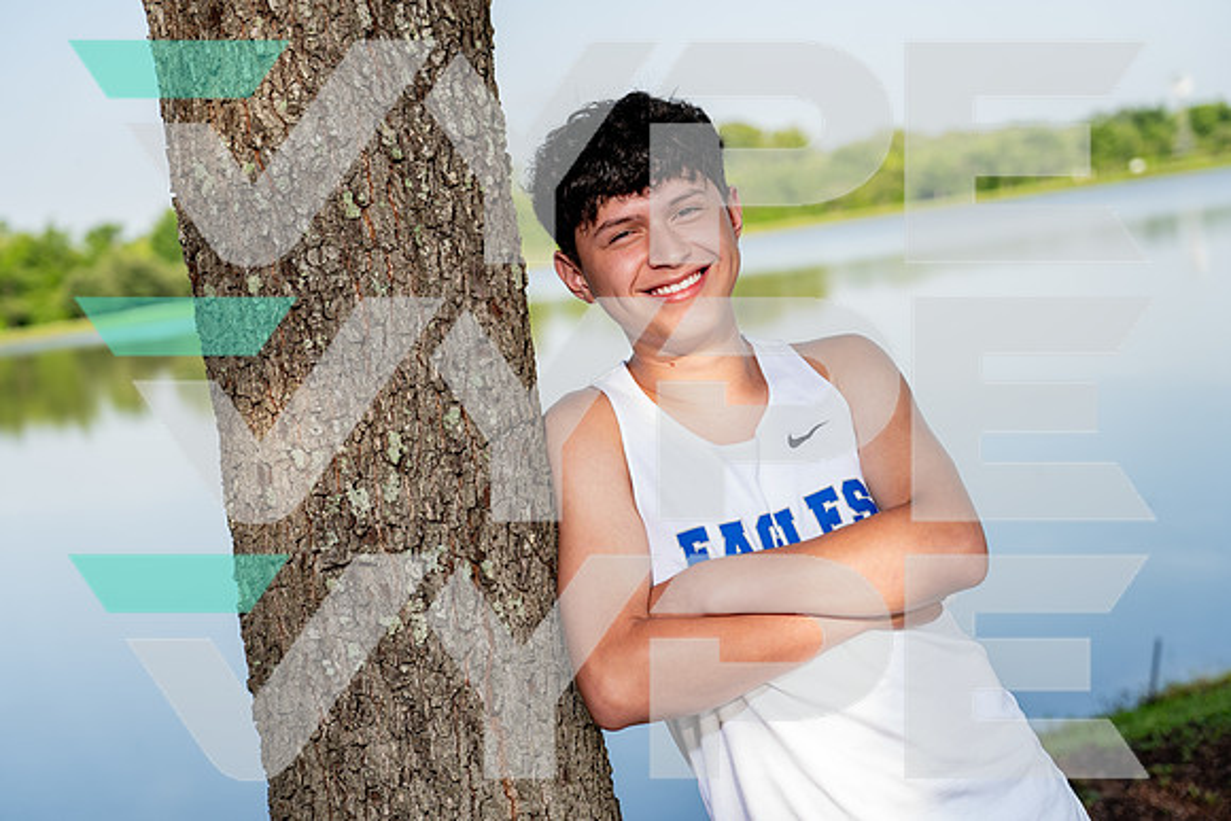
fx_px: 2018
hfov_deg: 33.9
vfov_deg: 23.0
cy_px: 410
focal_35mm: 59
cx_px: 616
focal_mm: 59
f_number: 4
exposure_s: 1/250
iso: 100
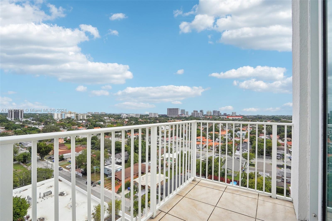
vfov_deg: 73.7
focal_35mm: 16
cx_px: 166
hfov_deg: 96.7
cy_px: 110
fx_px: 148
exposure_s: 1/2500
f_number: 9
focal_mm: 16
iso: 400
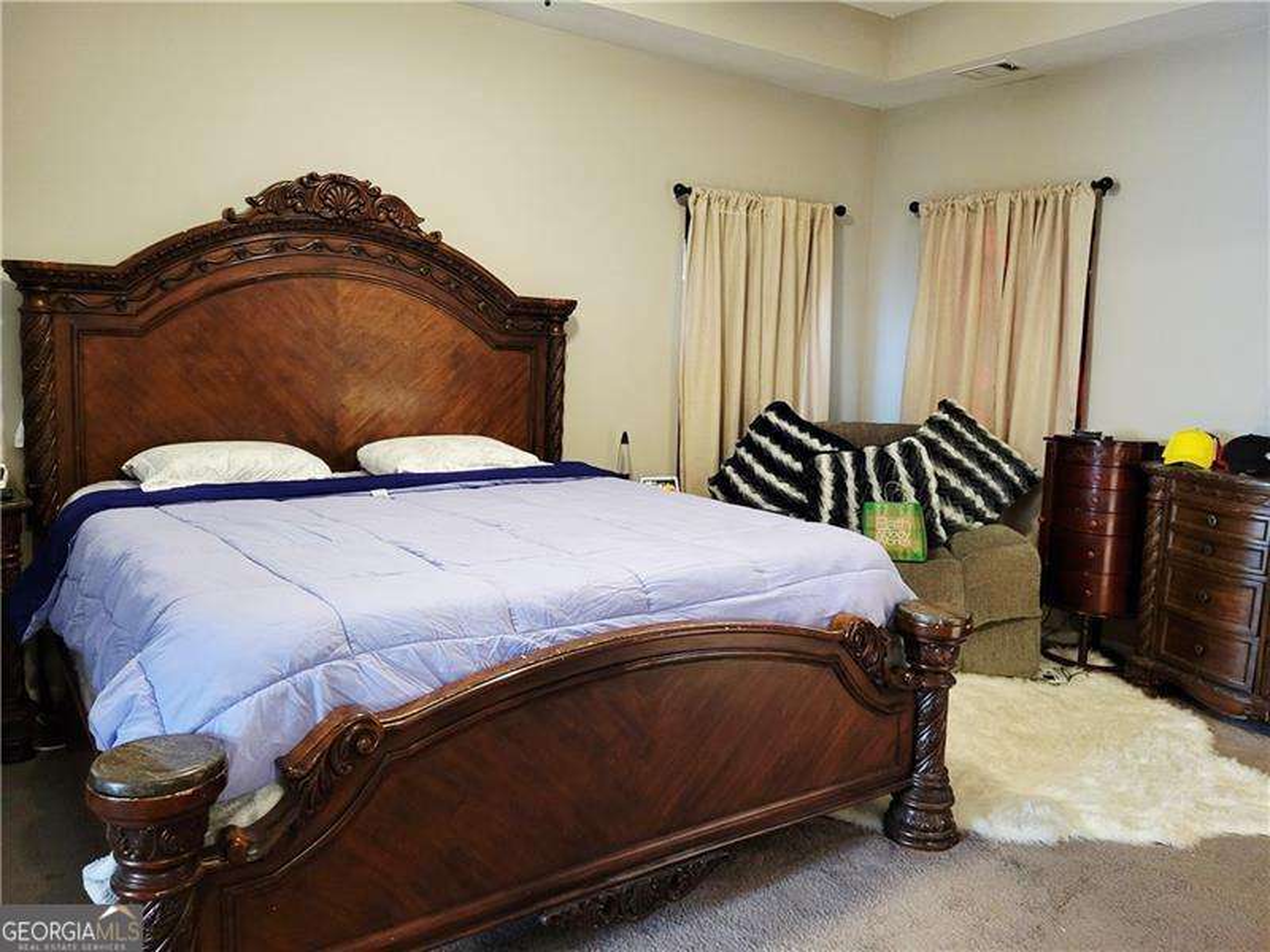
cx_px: 635
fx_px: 954
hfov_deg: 67.3
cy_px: 476
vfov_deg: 53.1
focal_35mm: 26
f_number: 1.8
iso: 640
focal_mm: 5.4
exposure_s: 1/30
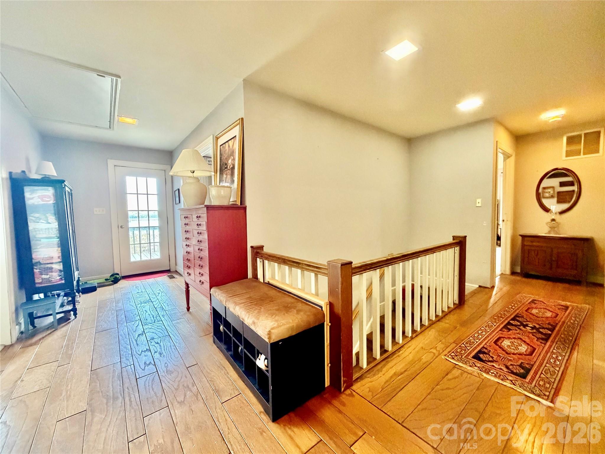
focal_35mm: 14
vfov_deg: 85.7
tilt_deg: -3.1
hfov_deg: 102.1
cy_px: 227
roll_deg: +1.8
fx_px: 245
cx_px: 302
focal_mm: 2.22
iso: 800
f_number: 2.2
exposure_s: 1/60
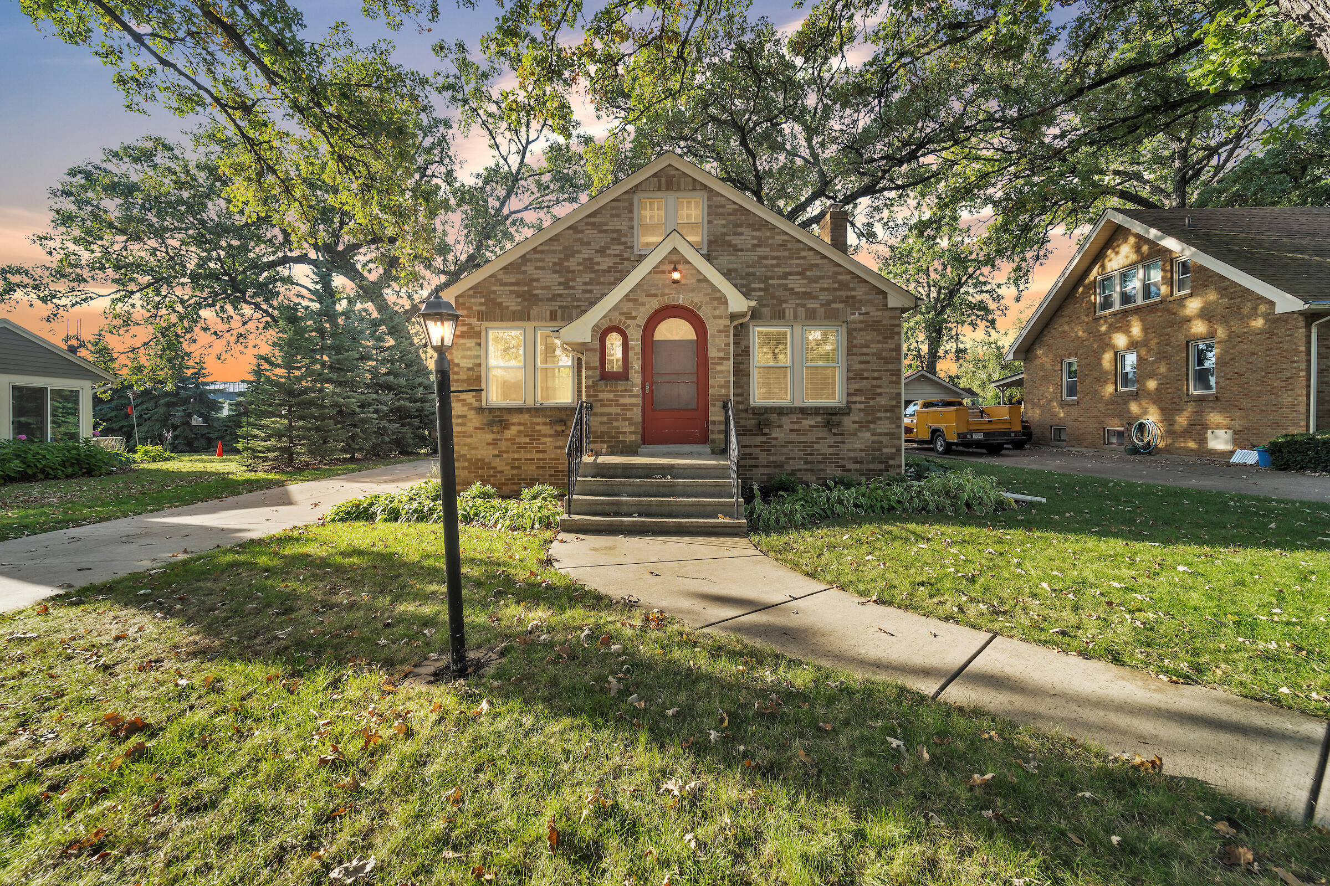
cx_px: 665
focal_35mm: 14
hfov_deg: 104.3
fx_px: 517
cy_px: 443
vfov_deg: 81.2
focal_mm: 14
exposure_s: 1/80
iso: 100
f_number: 9
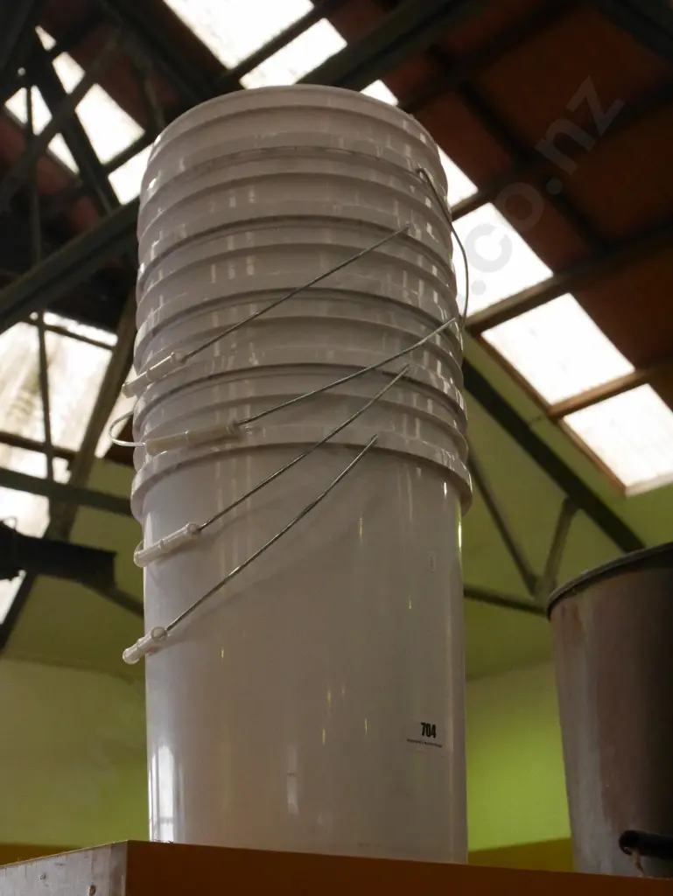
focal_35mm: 54
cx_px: 336
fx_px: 1399
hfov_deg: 27.1
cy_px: 448
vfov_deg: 35.5
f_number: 5.3
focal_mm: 27
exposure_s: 1/250
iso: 3200
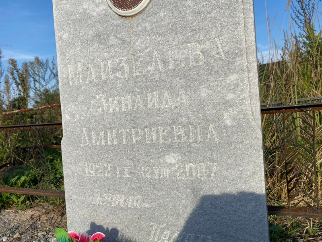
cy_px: 121
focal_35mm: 26
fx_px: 242
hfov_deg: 67.3
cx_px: 161
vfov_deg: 53.1
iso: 32
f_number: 1.8
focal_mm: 4.25
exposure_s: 1/3205
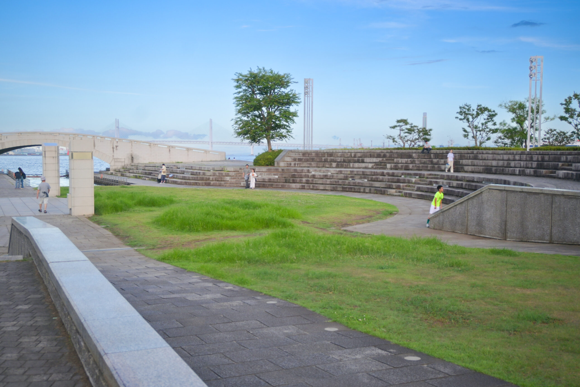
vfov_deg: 33.6
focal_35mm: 40
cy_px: 194
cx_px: 290
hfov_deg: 48.7
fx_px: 640
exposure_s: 1/250
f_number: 4.5
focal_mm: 26.5
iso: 100
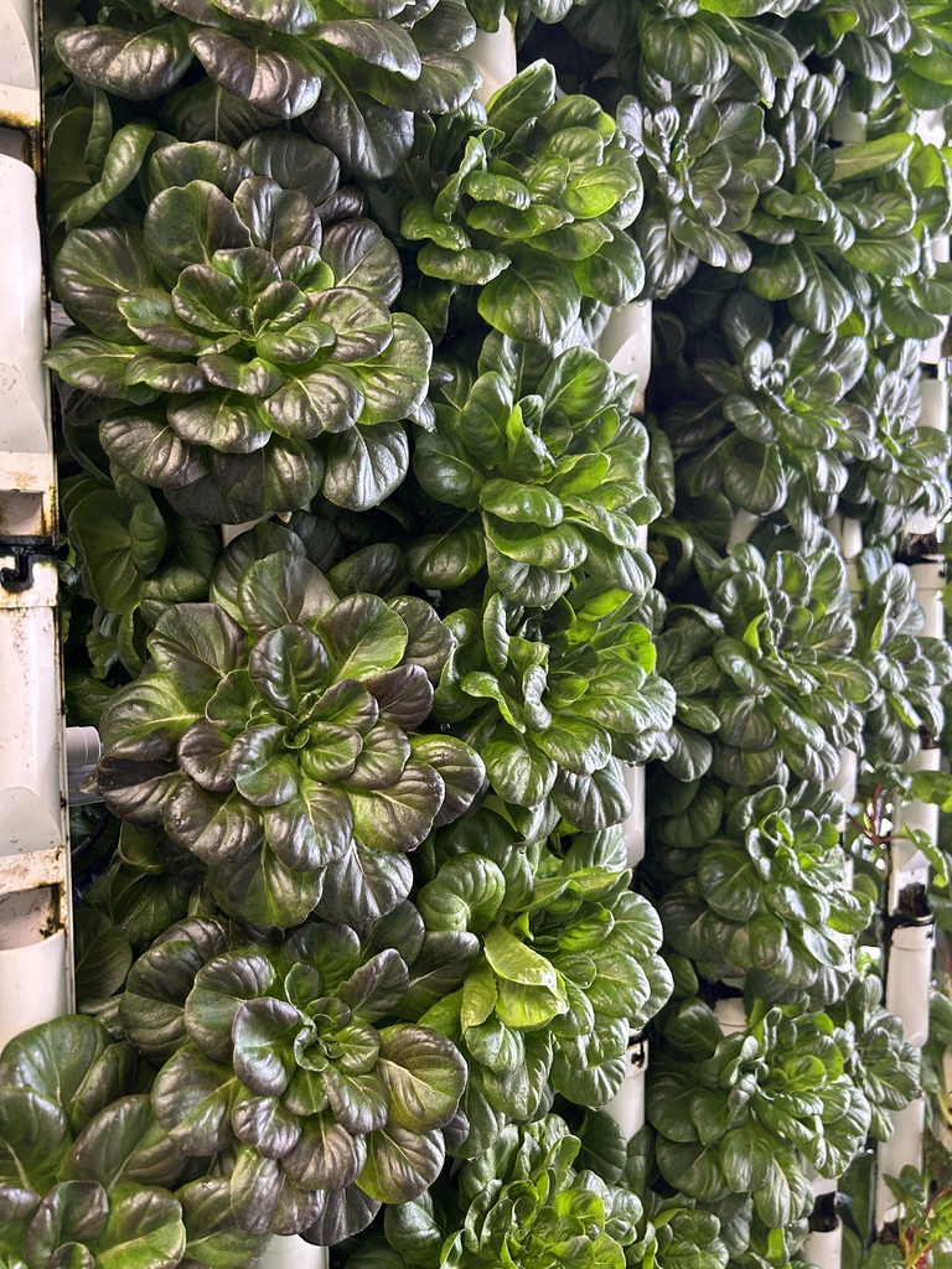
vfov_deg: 67.3
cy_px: 634
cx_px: 476
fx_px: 953
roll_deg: +1.0
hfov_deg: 53.1
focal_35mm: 26
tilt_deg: -4.2
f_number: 1.5
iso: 125
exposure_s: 1/60
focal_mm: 5.7
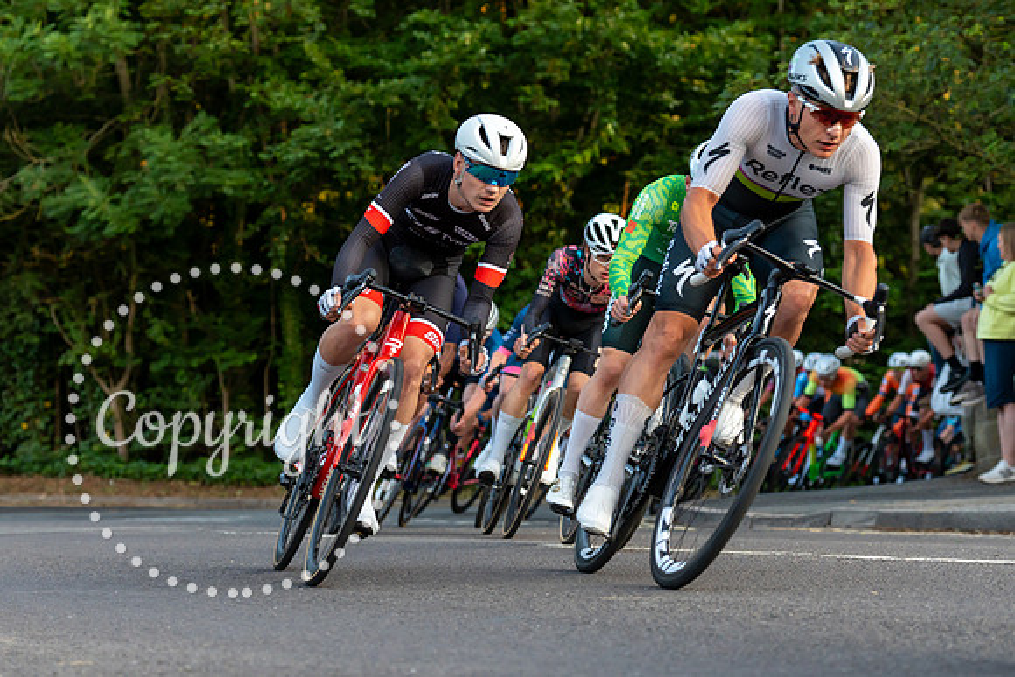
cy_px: 386
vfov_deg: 14.6
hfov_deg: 21.8
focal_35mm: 94
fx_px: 2637
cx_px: 483
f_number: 3.5
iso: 1000
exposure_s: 1/800
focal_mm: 70
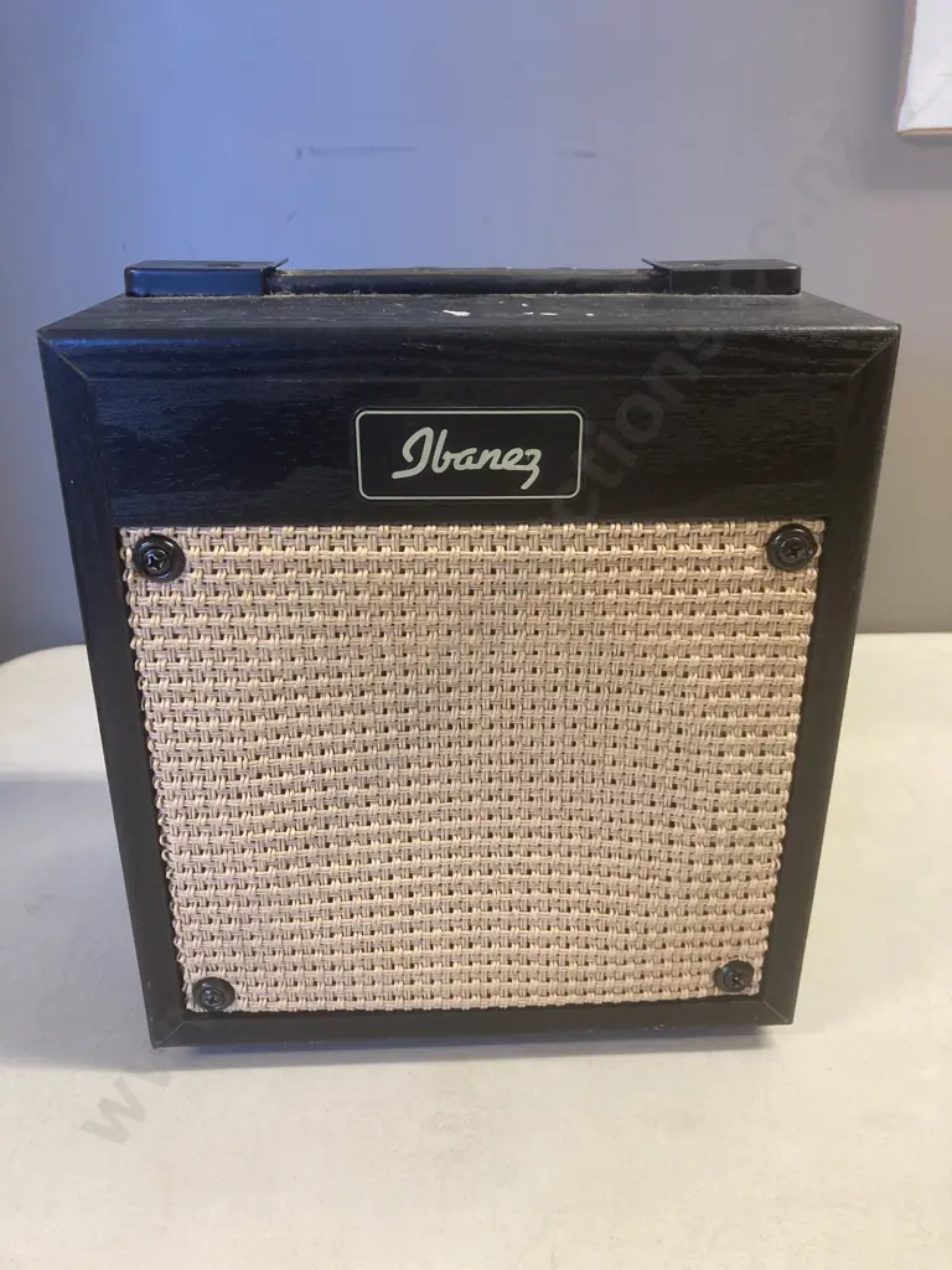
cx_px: 476
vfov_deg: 63.4
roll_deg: +2.2
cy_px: 635
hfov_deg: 49.7
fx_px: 1027
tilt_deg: -20.9
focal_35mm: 28
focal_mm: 3.99
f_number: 1.8
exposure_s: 1/50
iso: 125
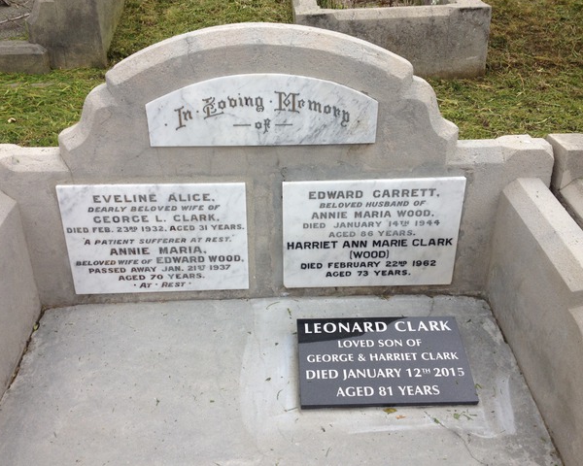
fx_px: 638
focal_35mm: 37
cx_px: 292
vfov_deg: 40.1
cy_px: 231
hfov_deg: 49.1
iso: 50
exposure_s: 1/375
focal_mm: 4.28
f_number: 2.4
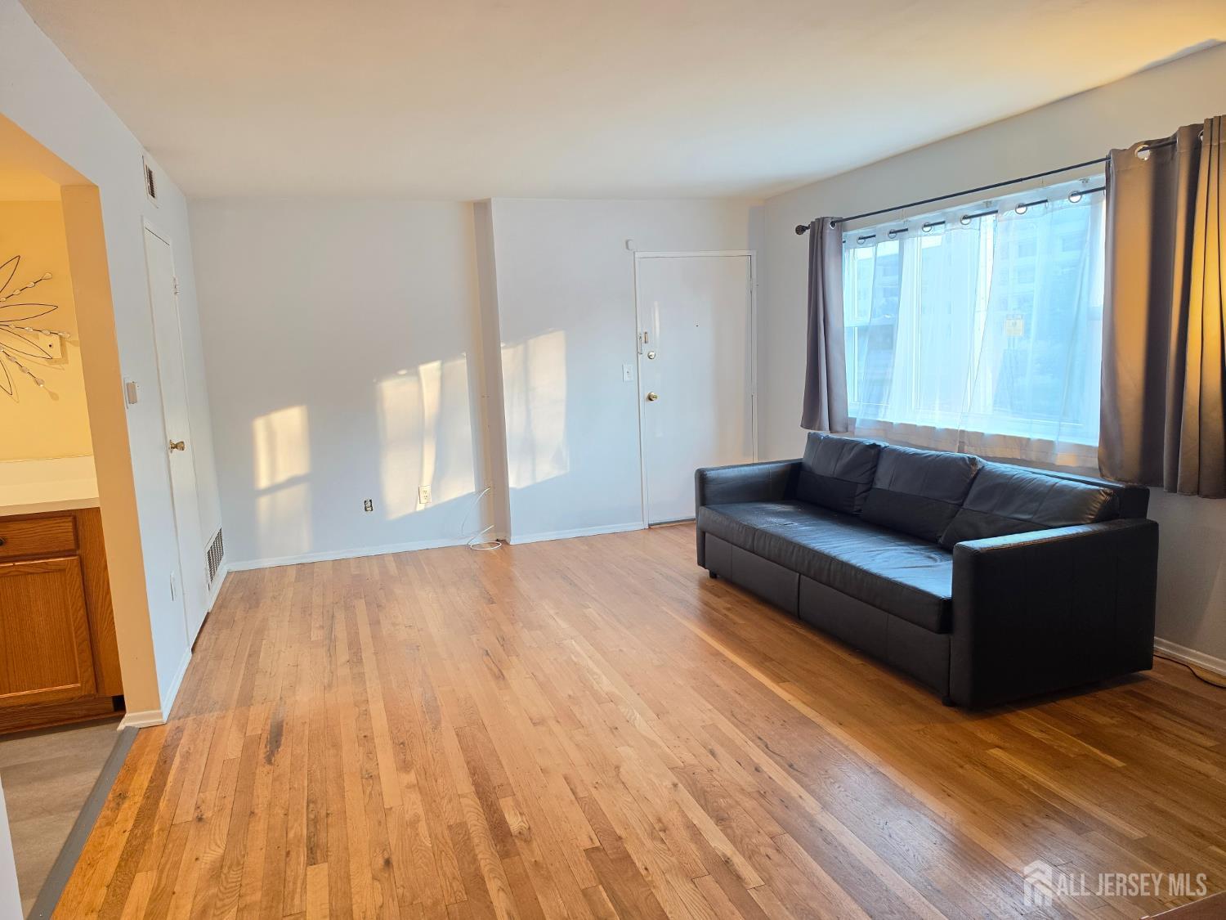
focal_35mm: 23
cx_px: 613
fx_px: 815
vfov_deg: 58.9
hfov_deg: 73.9
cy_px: 460
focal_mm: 6.5
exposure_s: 1/120
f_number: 1.4
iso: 160
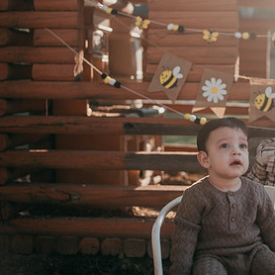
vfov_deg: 24.2
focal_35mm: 71
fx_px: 638
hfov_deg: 23.2
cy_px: 89
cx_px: 284
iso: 64
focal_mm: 35
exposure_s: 1/1600
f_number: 1.6
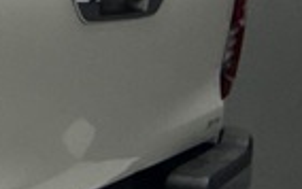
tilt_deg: -7.1
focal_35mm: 107
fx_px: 881
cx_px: -270
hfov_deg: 15.9
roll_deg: -0.7
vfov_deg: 12.2
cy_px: 66
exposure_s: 1/100
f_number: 2.2
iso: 250
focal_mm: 2.22
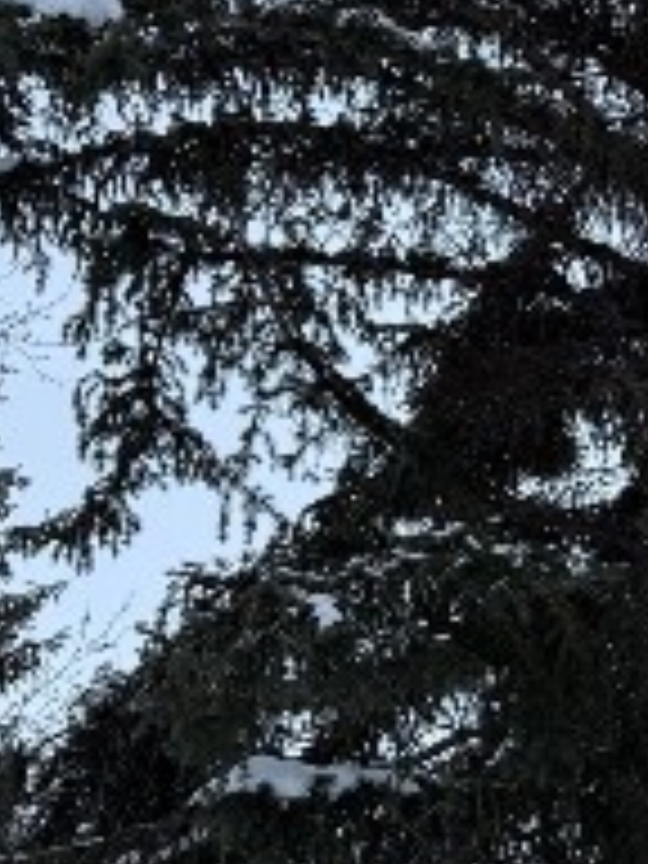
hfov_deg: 13.7
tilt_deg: +20.0
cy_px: 567
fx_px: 2396
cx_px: 1174
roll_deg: +1.4
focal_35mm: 96
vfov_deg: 20.4
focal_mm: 6.76
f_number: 1.78
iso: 80
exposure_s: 1/1151
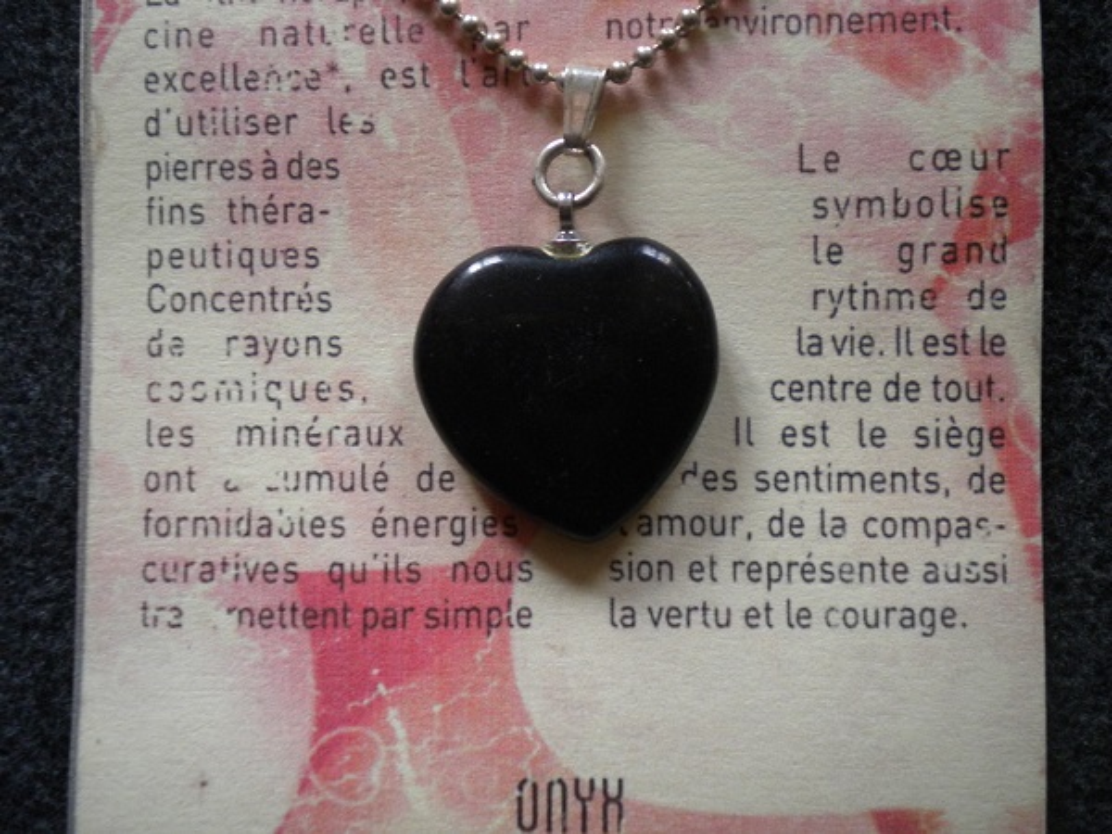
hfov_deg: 45.8
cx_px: 556
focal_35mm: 41
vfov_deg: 35.1
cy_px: 417
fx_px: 1317
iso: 309
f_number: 3.5
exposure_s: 1/60
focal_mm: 7.4
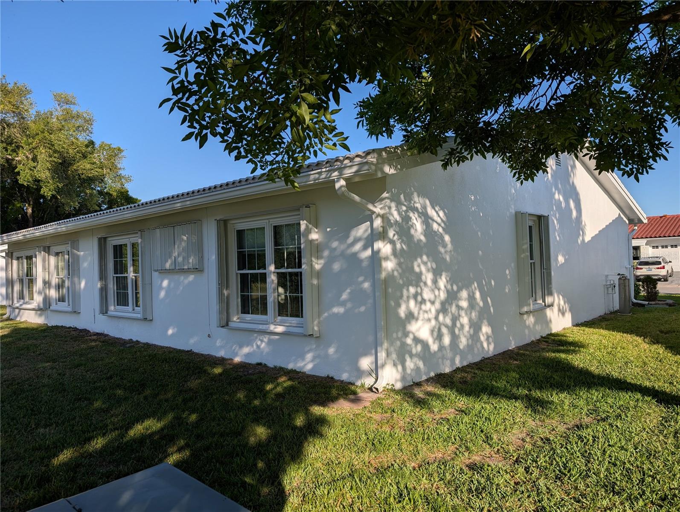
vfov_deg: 56.9
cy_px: 256
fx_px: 472
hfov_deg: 71.5
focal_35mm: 24
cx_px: 340
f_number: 1.68
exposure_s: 1/1126
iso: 19
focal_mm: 6.9
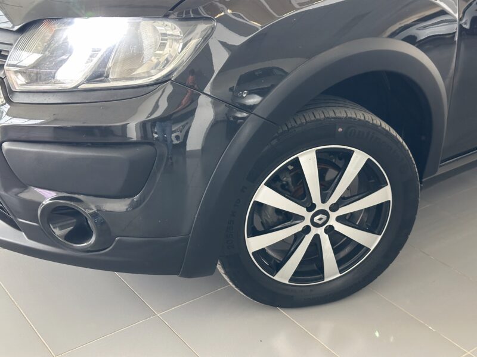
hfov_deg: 39.7
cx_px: 238
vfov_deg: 30.3
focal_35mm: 48
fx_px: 661
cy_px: 178
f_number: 1.78
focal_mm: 6.86
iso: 320
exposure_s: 1/40
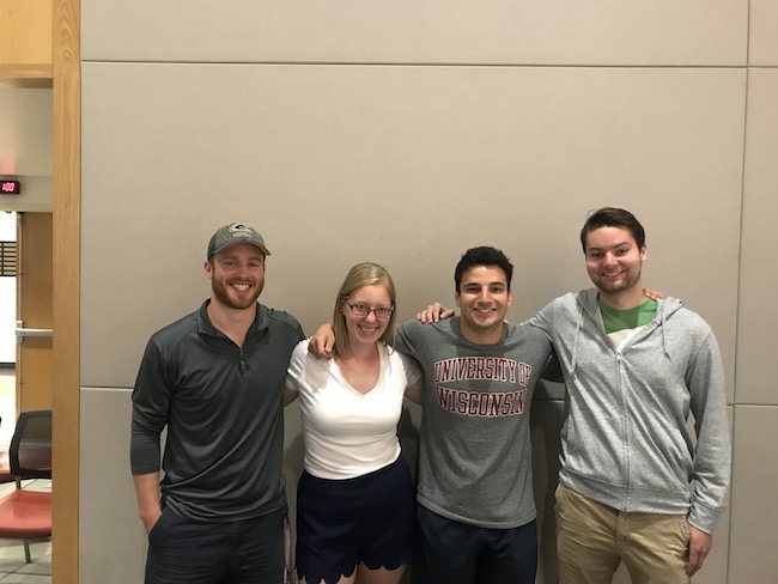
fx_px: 630
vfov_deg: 49.8
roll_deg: -1.1
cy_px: 292
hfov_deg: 63.4
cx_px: 389
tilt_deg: -2.5
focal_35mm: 28
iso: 100
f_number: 1.8
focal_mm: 3.99
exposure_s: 1/12
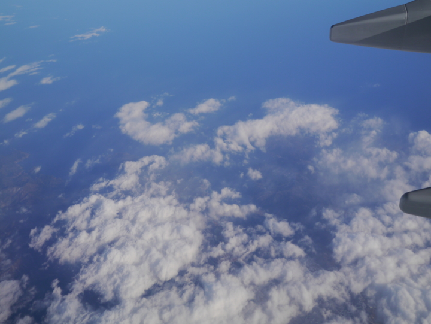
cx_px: 216
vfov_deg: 36.0
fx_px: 498
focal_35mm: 40
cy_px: 162
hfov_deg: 46.8
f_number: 5
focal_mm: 20
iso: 160
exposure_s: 1/1000
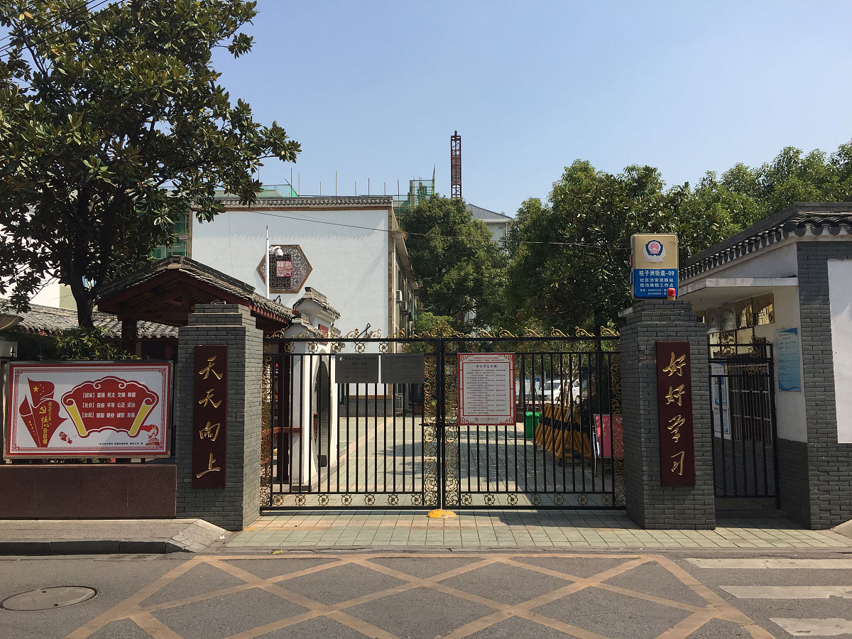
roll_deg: -0.1
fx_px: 714
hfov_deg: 61.7
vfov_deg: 48.2
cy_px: 320
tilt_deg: +5.1
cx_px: 426
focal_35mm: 29
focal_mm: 4.15
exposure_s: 1/2083
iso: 32
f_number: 2.2
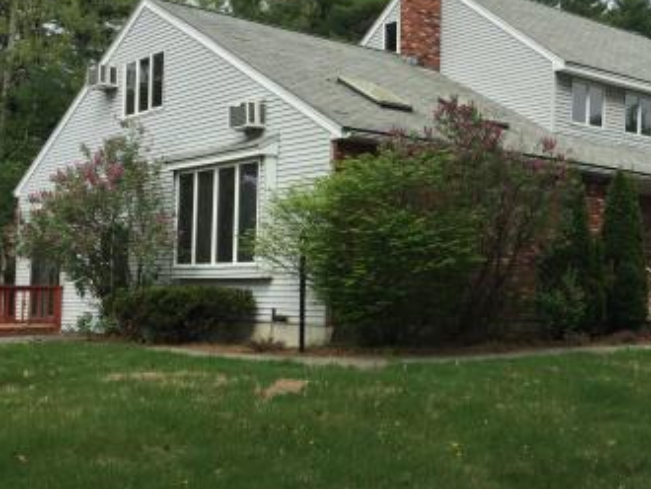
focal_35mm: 51
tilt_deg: +1.4
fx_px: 960
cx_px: 444
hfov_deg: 37.0
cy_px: 274
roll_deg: -0.7
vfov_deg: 28.6
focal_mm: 4.15
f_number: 2.2
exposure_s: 1/1412
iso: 32
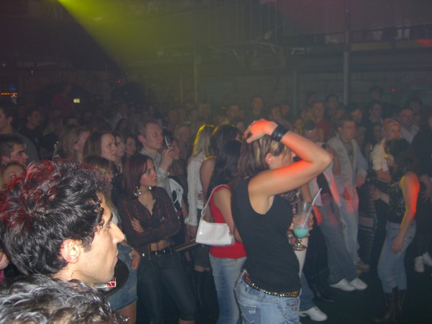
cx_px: 216
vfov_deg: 37.7
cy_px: 162
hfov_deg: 49.0
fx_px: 474
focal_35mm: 38
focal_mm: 7.9
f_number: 2.8
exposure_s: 1/60
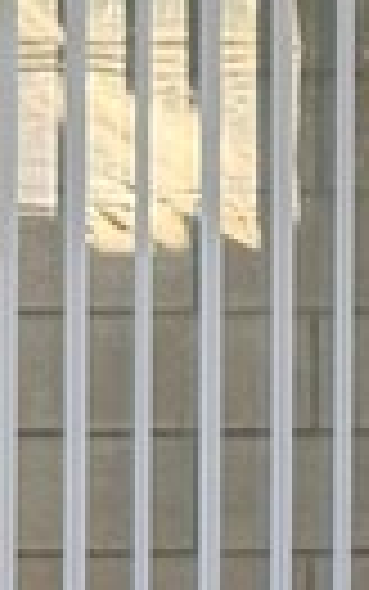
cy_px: 140
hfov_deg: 3.3
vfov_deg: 5.3
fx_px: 6413
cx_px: 634
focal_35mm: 399
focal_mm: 6.76
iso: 100
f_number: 1.78
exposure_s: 1/75
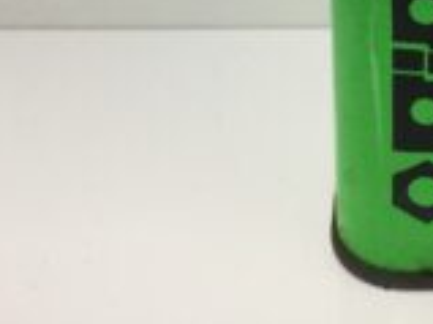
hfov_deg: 16.1
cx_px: 528
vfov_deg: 11.6
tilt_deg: -21.8
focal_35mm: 117
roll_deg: -0.5
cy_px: -278
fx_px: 1462
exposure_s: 1/33
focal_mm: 3.3
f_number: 2.4
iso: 50
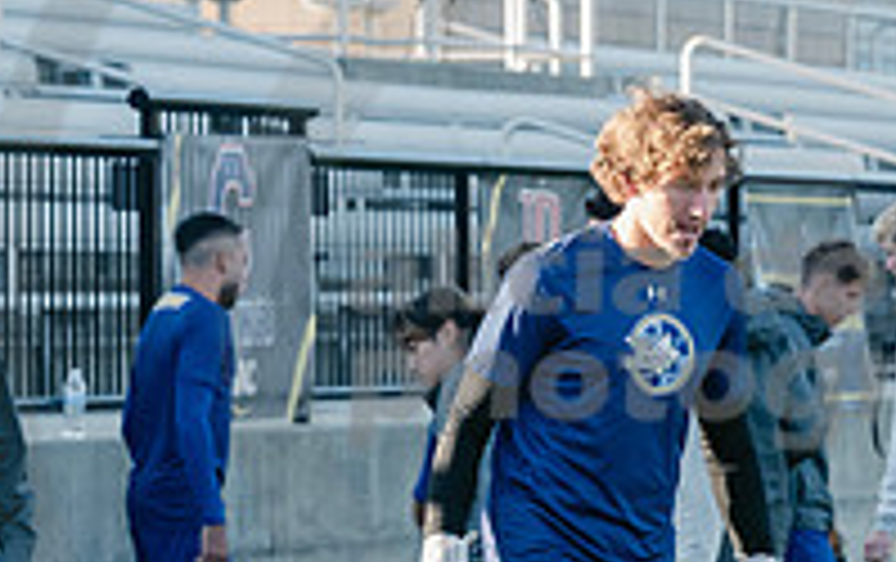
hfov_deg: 5.9
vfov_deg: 3.7
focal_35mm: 356
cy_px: 321
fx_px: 8705
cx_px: 662
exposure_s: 1/800
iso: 1250
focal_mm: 120
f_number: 5.6
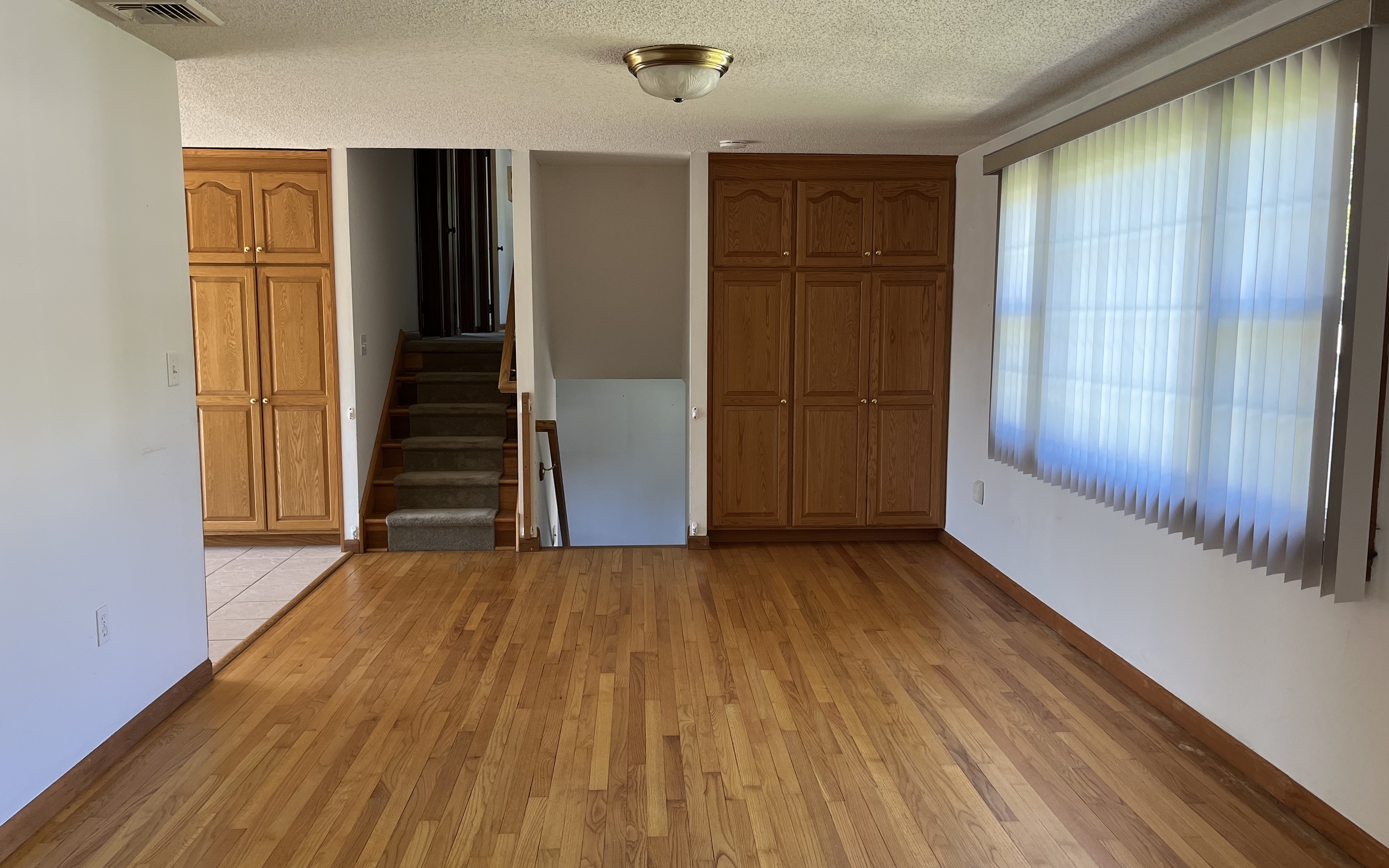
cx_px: 685
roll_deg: +0.2
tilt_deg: -6.5
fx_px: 1060
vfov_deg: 44.5
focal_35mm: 28
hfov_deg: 66.5
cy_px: 423
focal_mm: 5.1
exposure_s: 1/121
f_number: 1.6
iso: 125
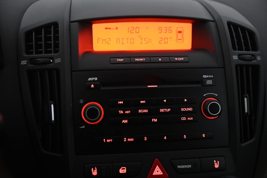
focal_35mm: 46
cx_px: 134
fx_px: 341
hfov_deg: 42.8
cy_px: 89
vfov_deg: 29.2
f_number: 4
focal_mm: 46
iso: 2000
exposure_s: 1/30
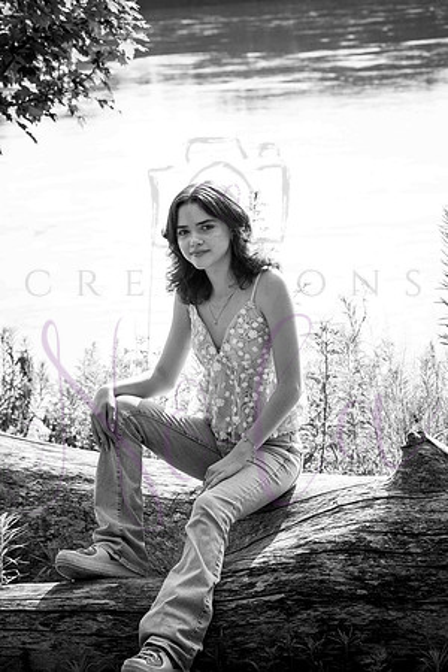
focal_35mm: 100
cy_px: 336
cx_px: 224
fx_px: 1867
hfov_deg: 13.7
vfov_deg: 20.4
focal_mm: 100
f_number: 9
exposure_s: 1/320
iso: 400
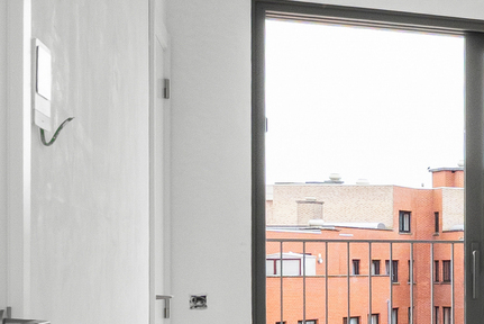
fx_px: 1197
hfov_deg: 14.9
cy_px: 186
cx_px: 1140
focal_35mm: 89
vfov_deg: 15.4
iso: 500
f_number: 11
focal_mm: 16
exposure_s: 1/15
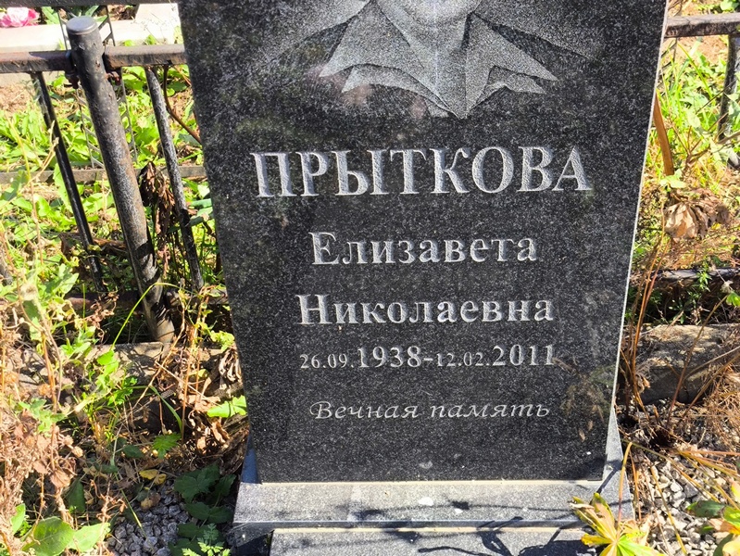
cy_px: 278
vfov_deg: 29.1
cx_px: 370
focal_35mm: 50
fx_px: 1069
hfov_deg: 38.2
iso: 50
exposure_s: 1/360
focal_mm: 4.71
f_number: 1.7
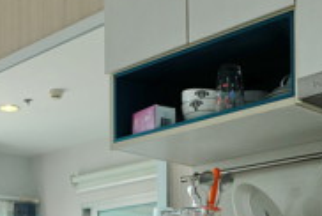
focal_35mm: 79
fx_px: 708
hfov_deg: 25.6
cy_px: 328
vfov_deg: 15.9
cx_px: 126
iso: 400
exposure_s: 1/120
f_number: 3.5
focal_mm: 16
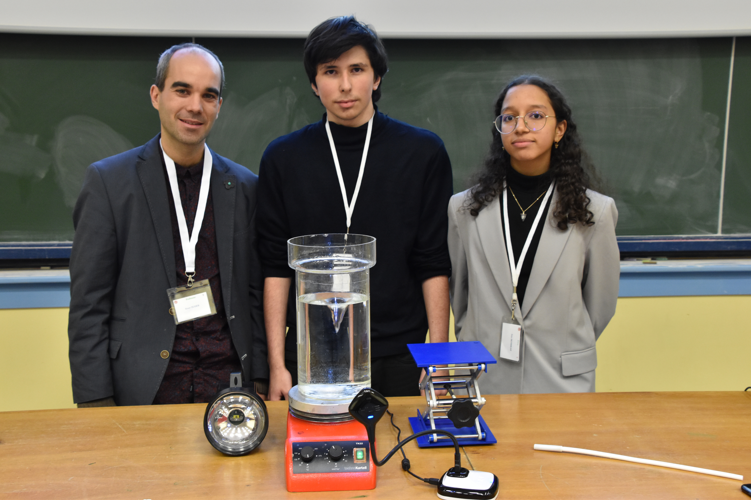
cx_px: 376
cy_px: 250
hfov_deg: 46.4
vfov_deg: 31.9
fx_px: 876
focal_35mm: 42
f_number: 7.1
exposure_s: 1/13
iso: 1600
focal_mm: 28
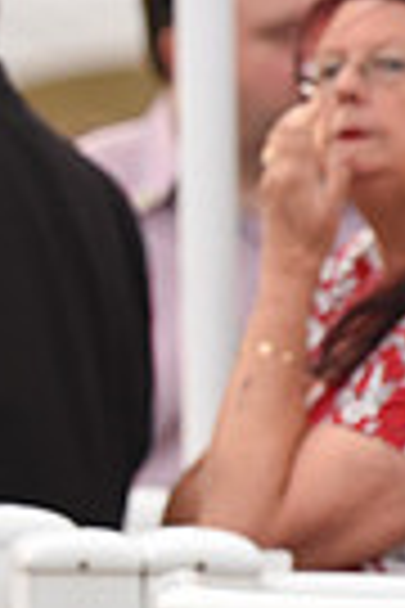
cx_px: -824
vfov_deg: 2.4
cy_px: 178
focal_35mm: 860
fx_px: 14511
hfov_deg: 1.6
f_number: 4.5
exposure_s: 1/1000
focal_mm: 200
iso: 1000
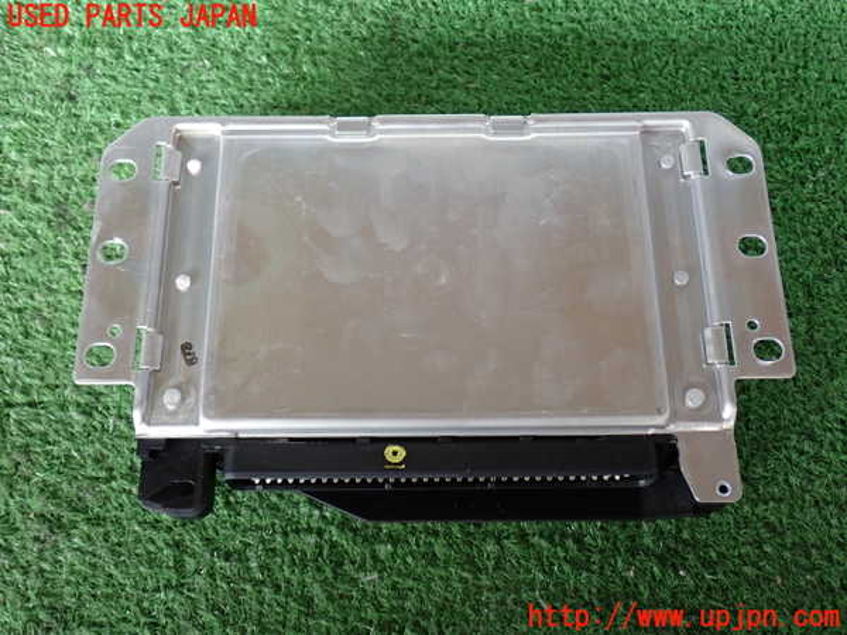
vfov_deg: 37.7
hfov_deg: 49.0
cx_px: 424
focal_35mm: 38
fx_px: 930
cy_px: 318
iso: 200
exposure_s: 1/60
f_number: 2.7
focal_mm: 6.83
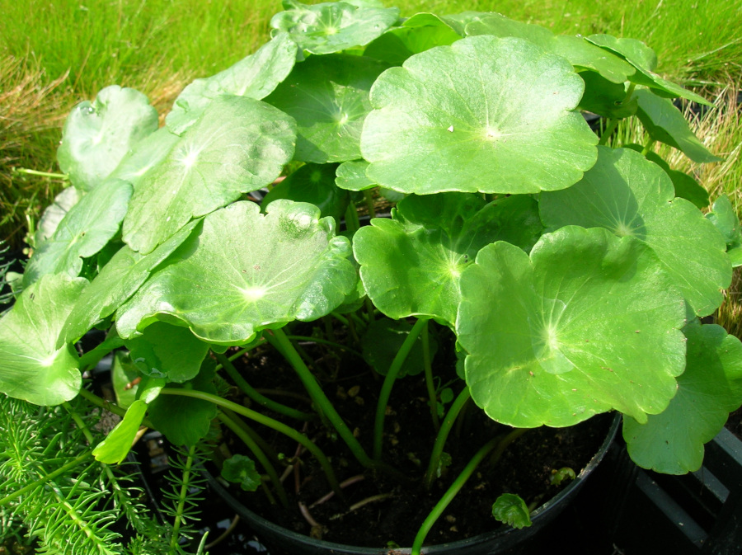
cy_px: 278
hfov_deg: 54.0
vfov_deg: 41.7
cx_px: 371
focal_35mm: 34
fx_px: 728
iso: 50
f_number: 4.9
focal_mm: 5.7
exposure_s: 1/104
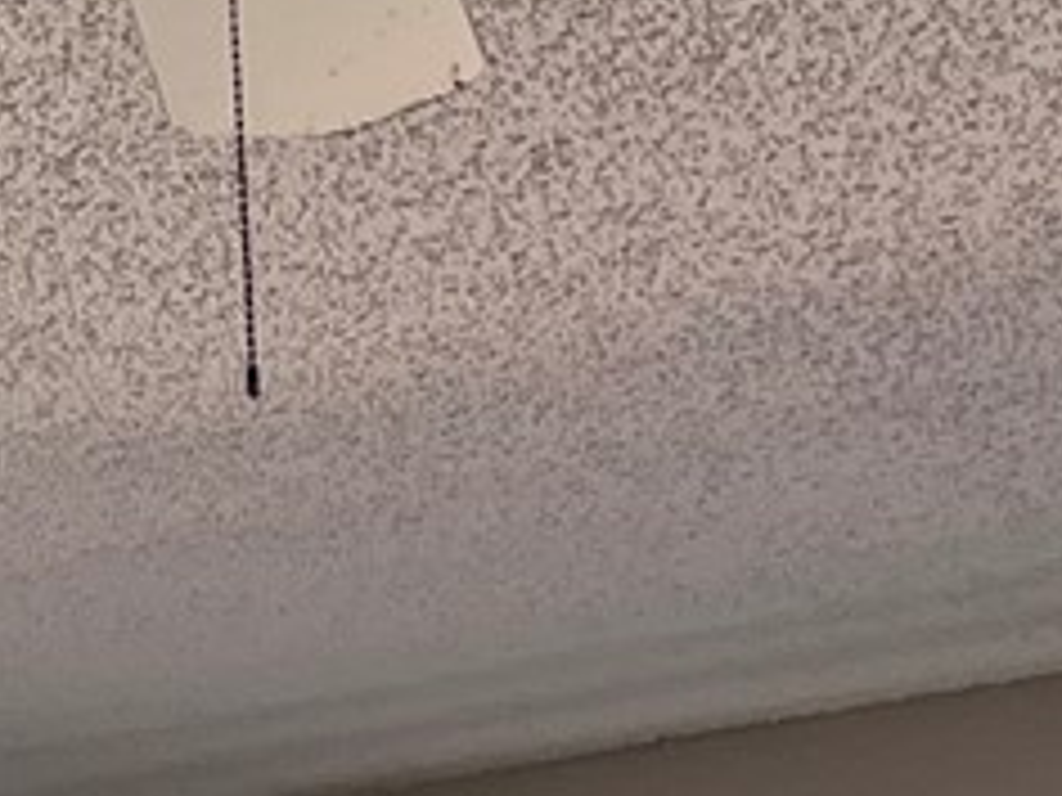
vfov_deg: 7.2
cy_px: 2631
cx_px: 1467
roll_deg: +1.1
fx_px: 5400
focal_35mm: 176
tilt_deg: -5.6
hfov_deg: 10.9
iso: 64
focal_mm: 5.1
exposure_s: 1/122
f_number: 1.6
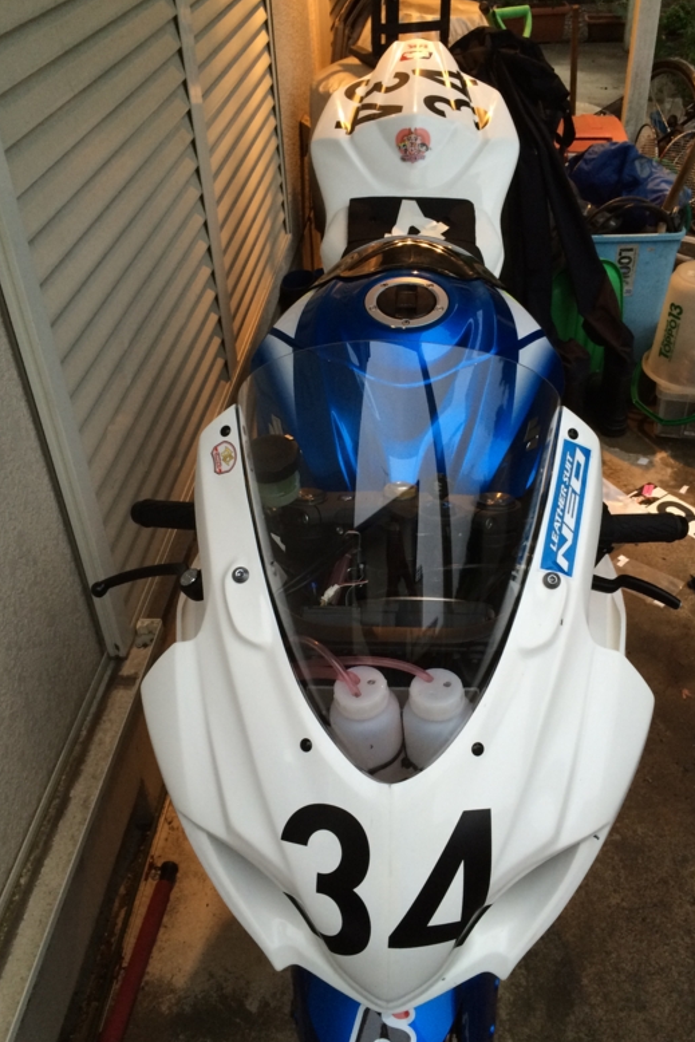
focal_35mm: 31
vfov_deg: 60.3
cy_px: 516
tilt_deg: -38.1
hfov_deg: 42.3
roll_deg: +2.6
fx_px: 897
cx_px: 376
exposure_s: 1/30
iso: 100
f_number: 2.2
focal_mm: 4.15
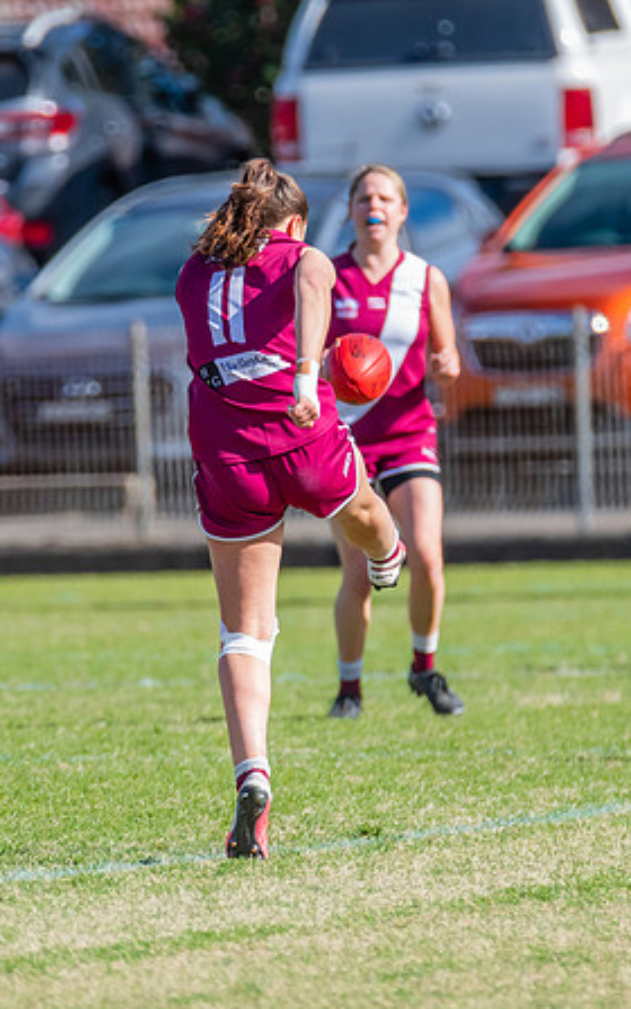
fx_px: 32220
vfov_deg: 1.8
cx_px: 335
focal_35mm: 1171
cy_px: 482
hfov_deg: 1.1
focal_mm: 550
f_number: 8
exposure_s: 1/1600
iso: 800
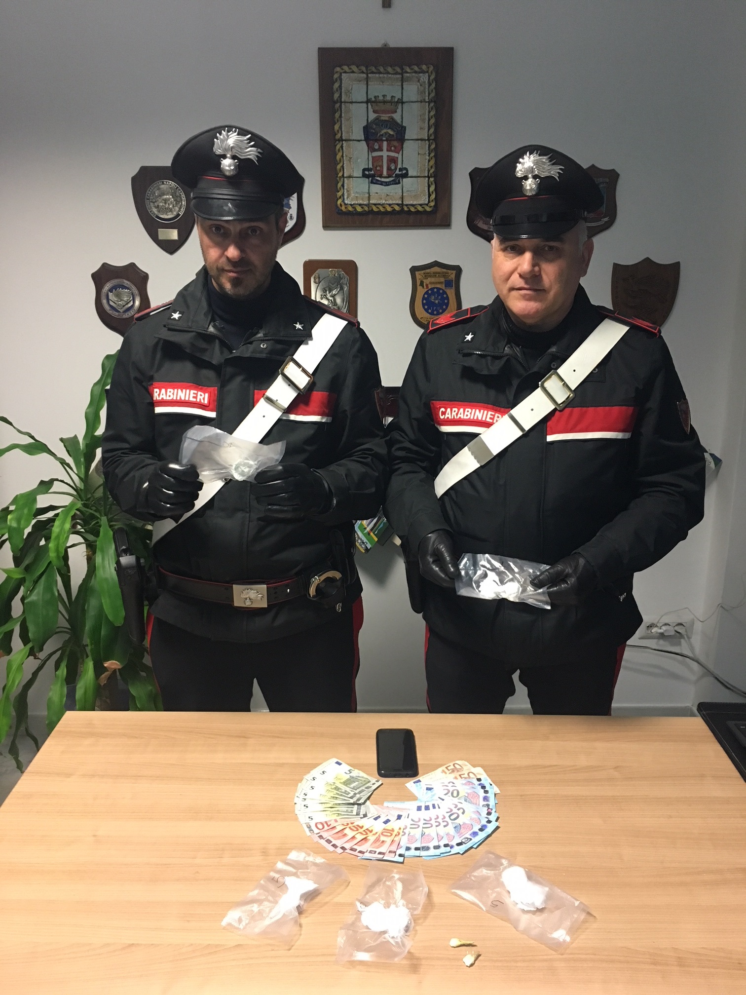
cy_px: 498
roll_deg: -1.3
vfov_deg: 61.7
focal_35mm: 29
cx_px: 373
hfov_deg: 48.2
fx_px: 833
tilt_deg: -15.4
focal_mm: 4.15
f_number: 2.2
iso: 200
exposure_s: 1/20
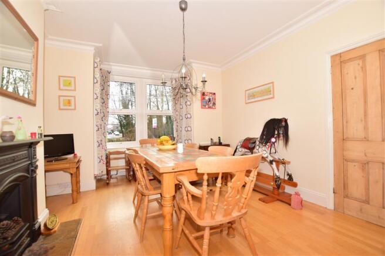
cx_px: 192
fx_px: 160
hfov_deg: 100.4
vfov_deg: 77.3
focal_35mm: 15
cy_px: 128
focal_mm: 10
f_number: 5.6
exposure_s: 1/125
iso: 200
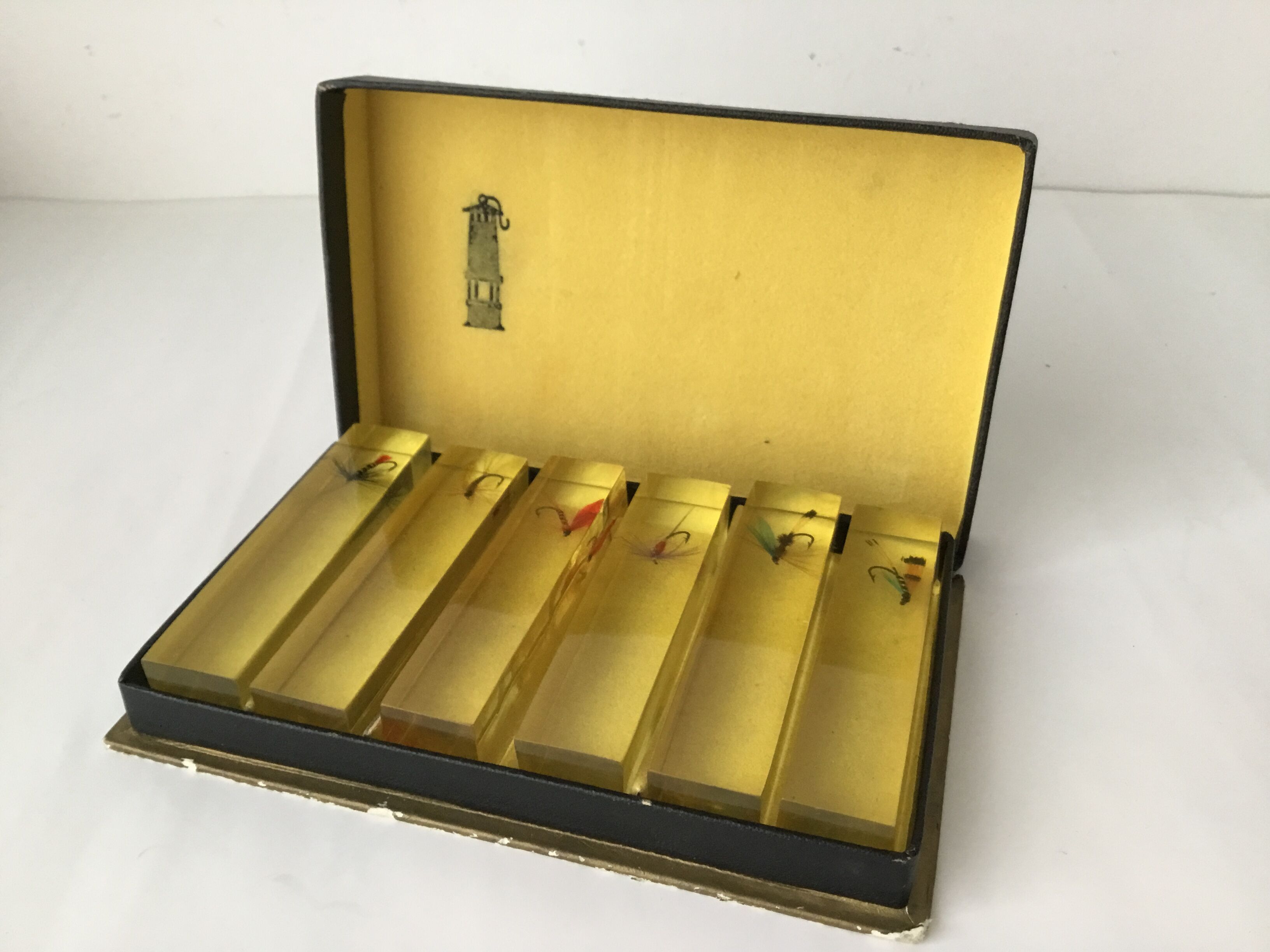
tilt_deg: -32.2
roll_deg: +2.7
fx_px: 1137
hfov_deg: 58.4
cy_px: 476
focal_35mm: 31
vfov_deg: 45.4
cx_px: 635
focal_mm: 3.3
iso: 125
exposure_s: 1/33
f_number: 2.4
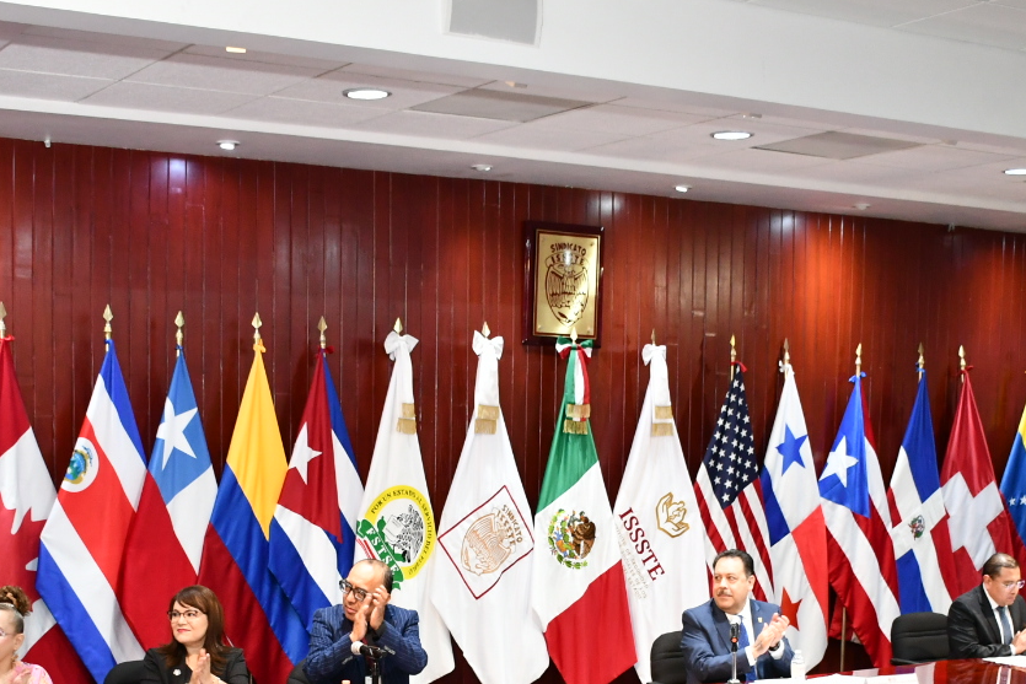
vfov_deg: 20.8
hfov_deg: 31.4
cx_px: 498
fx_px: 1824
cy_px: 629
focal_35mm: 64
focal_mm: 22
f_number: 4
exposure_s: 1/60
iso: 1400
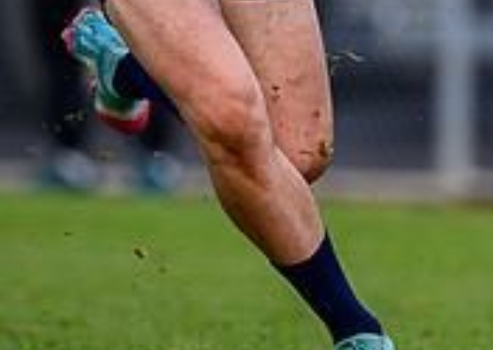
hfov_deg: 0.7
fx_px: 39073
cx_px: 521
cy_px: -152
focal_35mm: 2796
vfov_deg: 0.5
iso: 450
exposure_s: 1/1600
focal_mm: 500
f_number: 4
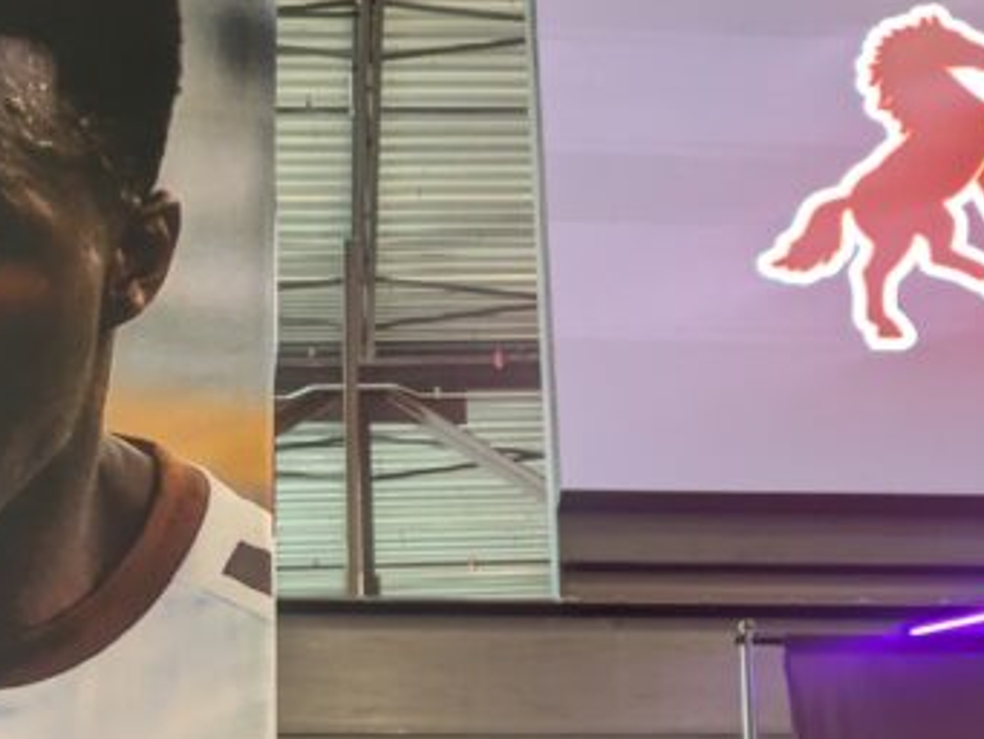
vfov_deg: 18.2
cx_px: 560
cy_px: 989
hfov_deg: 26.0
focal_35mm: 75
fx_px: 2133
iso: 179
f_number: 1.89
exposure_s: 1/50
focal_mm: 5.43
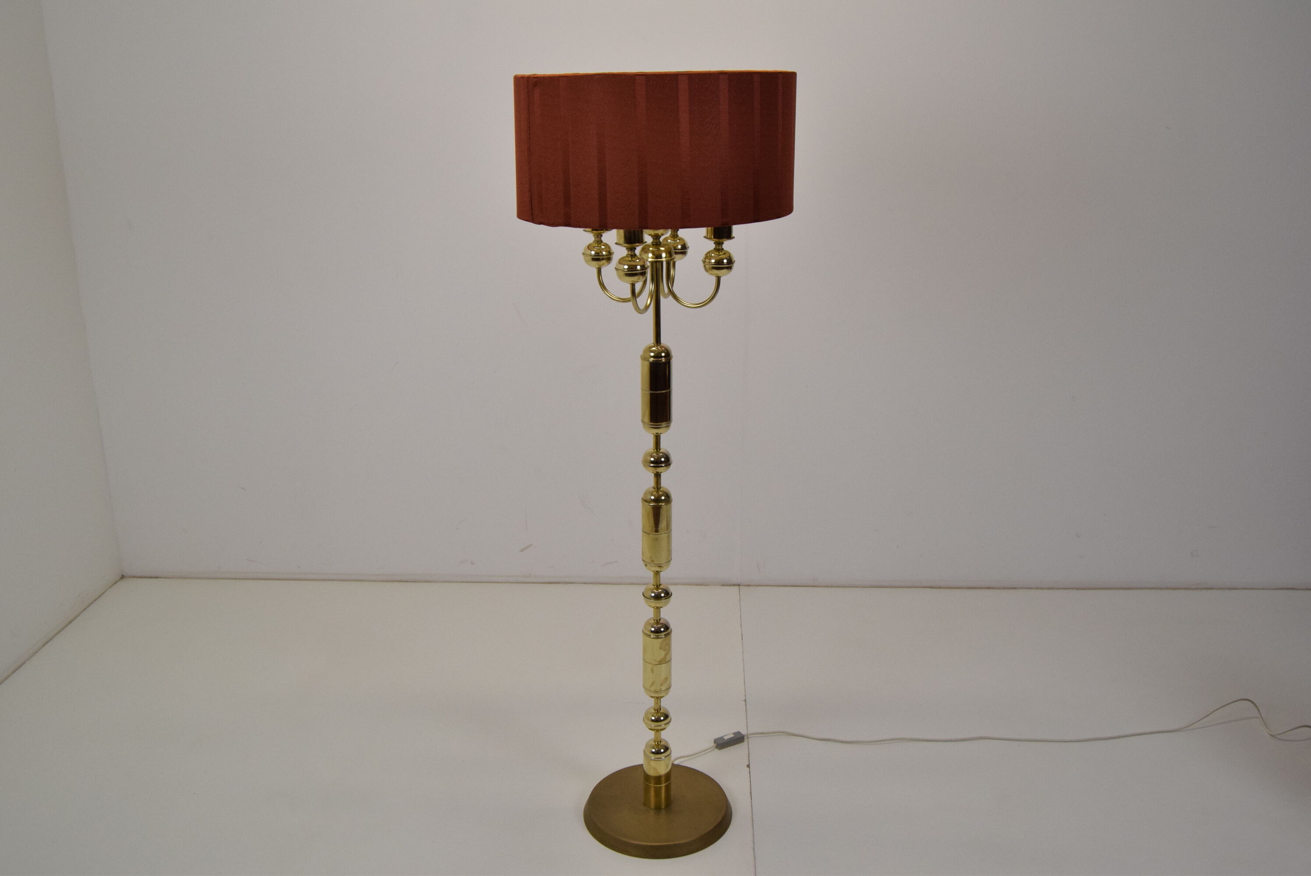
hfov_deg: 61.9
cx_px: 656
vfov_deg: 43.7
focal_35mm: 30
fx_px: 1093
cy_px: 438
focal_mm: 20
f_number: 8
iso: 1600
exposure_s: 1/250
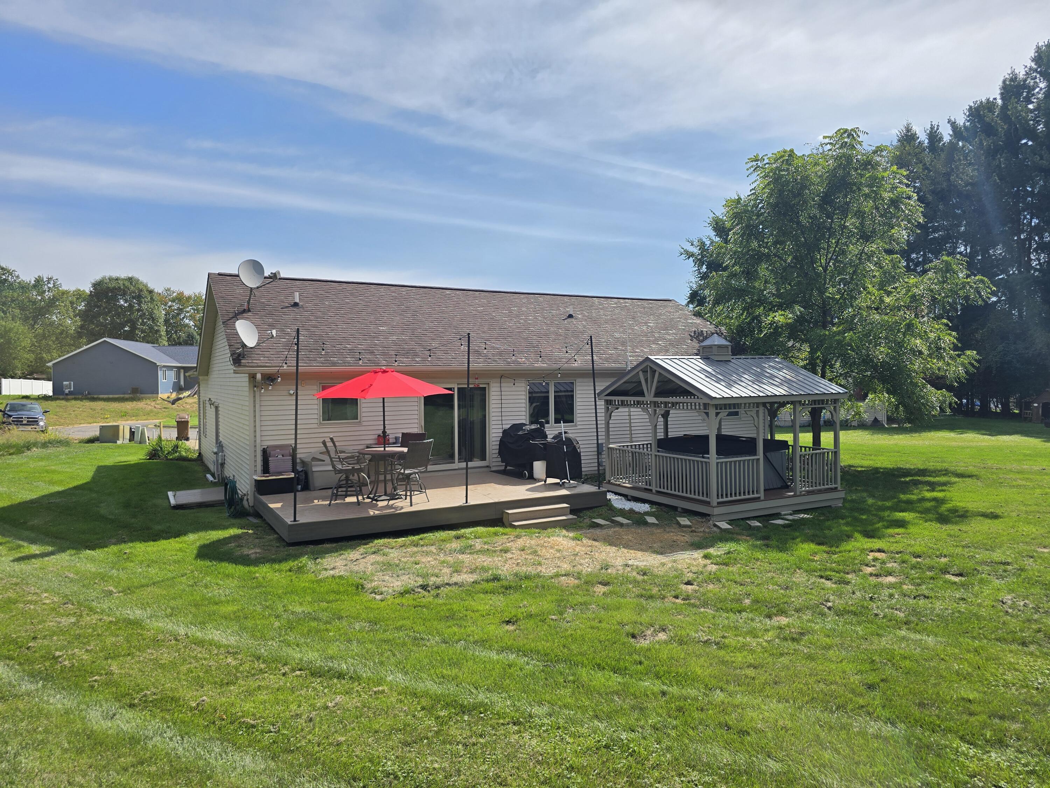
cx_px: 525
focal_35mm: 23
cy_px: 394
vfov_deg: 58.9
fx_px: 698
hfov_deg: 73.9
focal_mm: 6.3
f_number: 1.7
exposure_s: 1/1248
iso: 12
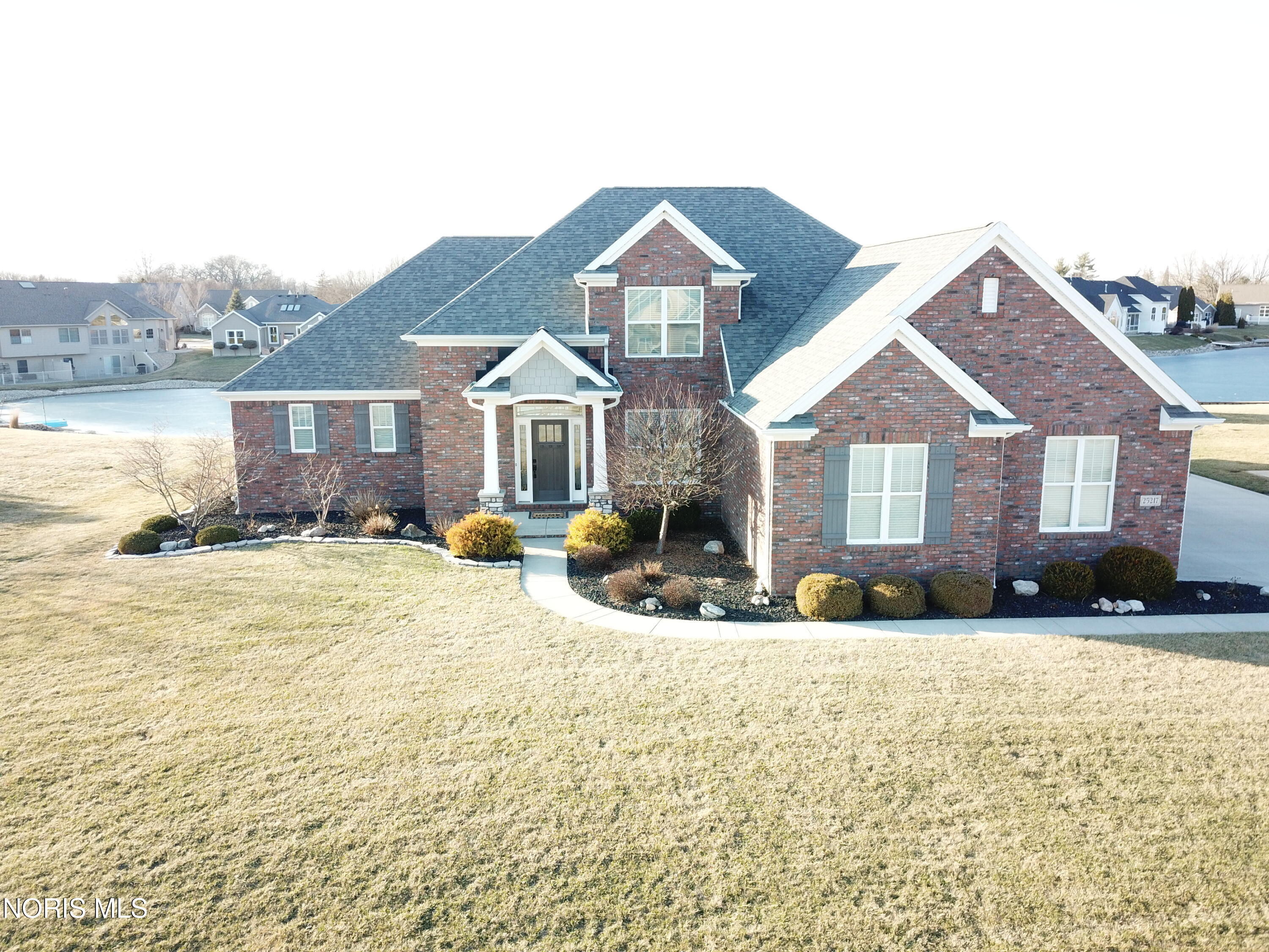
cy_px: 476
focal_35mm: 26
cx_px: 634
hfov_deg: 67.3
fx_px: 953
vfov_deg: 53.1
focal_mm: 4.73
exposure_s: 1/175
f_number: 2.2
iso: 100
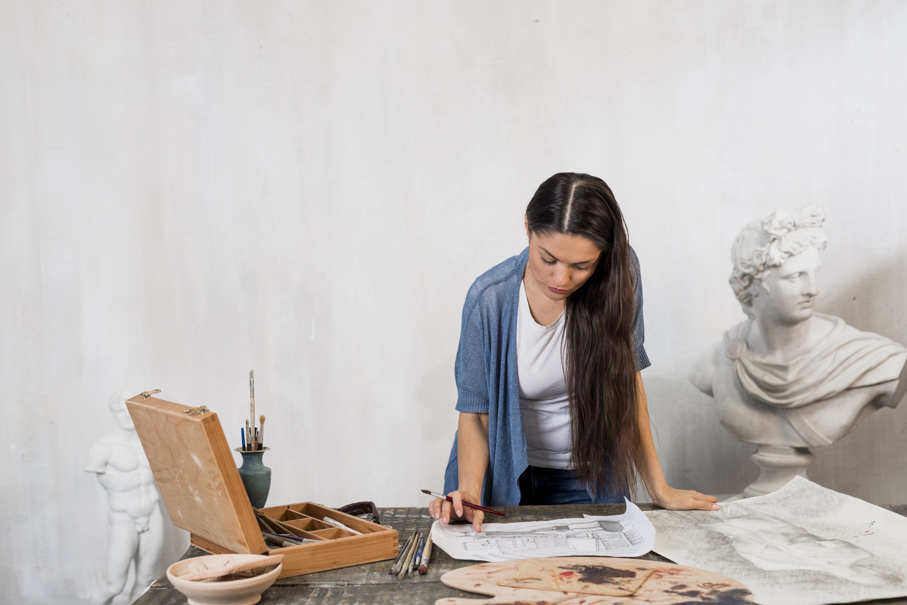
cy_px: 302
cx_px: 454
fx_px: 1260
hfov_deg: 39.6
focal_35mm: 50
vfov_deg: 27.0
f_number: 3.5
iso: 160
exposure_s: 1/125
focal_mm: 50
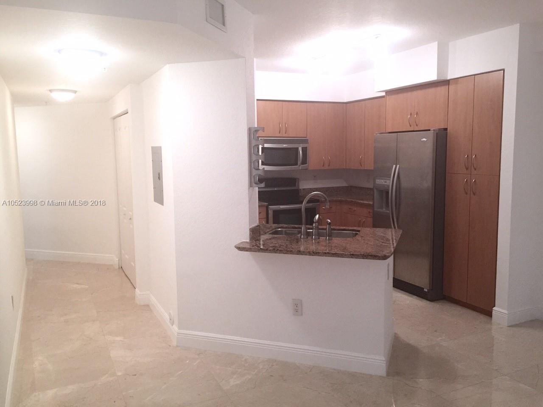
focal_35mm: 29
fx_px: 455
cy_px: 204
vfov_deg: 48.2
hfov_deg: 61.7
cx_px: 272
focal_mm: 4.15
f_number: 2.2
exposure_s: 1/15
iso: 125
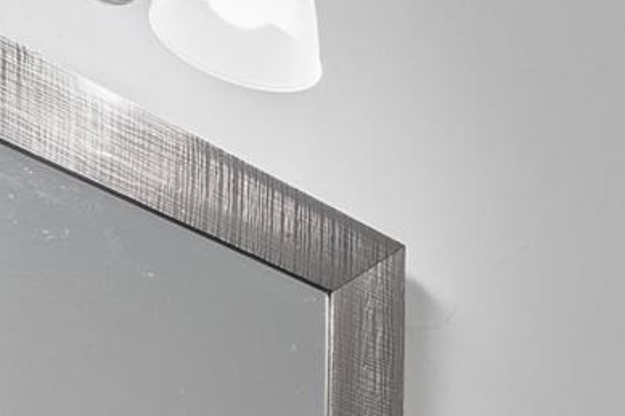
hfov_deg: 19.6
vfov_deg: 13.5
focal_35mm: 79
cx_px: 1099
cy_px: 937
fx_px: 1371
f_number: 8
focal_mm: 10
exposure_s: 1/4
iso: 400
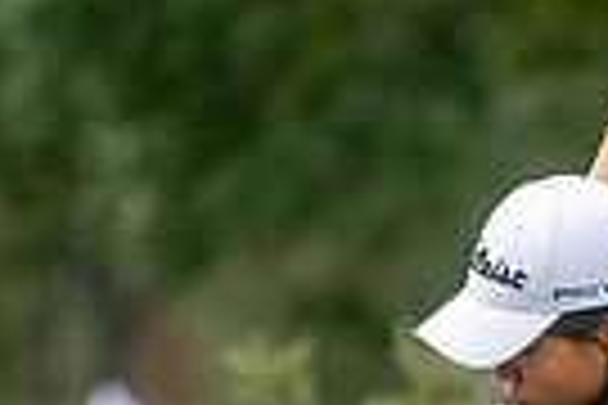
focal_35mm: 1291
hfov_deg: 1.6
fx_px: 21802
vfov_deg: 1.1
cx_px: 896
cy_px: 848
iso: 500
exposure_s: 1/4000
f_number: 4
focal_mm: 300
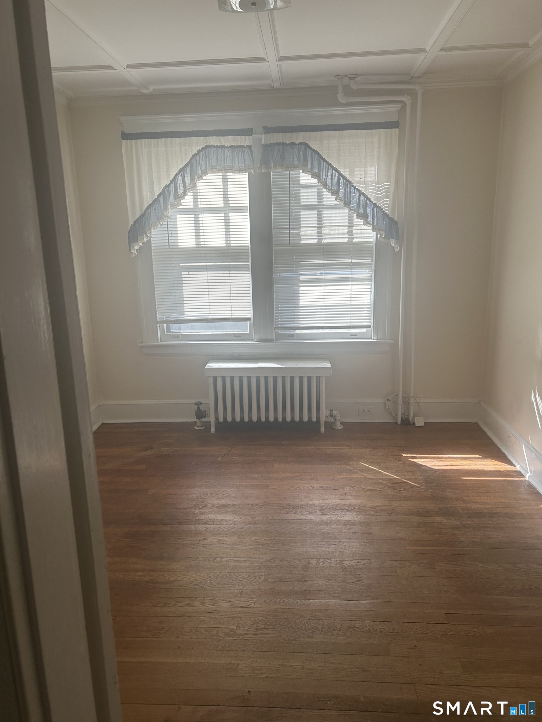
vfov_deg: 67.3
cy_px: 361
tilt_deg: -12.4
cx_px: 271
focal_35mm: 26
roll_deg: +1.0
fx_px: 543
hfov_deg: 53.1
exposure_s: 1/324
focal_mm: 5.7
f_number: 1.5
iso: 50
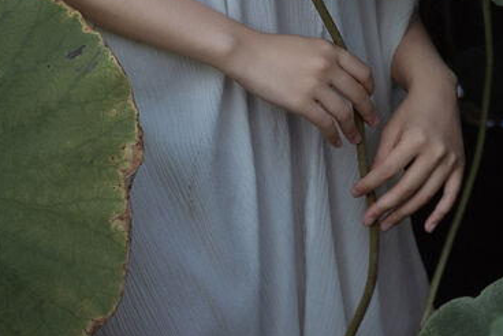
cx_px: -18
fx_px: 4237
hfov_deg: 6.8
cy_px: -163
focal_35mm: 303
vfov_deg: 4.5
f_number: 4
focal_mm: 93
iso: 320
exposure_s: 1/500
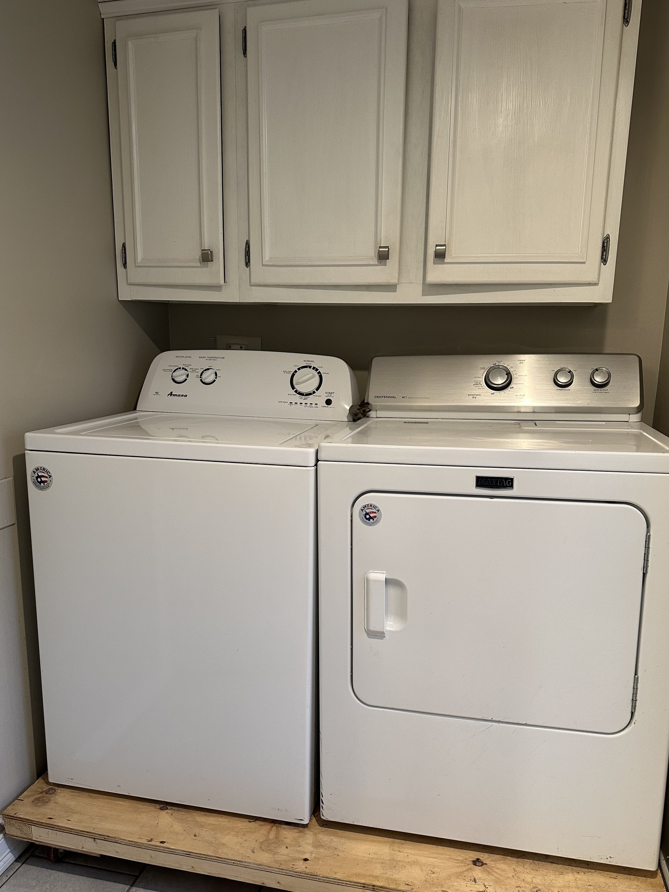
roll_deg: -1.8
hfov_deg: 53.1
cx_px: 338
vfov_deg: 67.3
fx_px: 670
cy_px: 471
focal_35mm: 26
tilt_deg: -11.6
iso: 160
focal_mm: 6.86
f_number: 1.78
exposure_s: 1/60
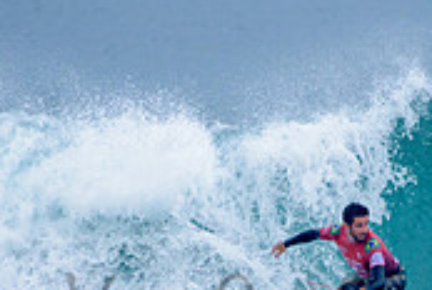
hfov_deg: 1.2
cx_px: 325
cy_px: 291
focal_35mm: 1673
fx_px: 20110
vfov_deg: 0.8
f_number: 5.6
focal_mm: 500
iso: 500
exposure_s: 1/2000
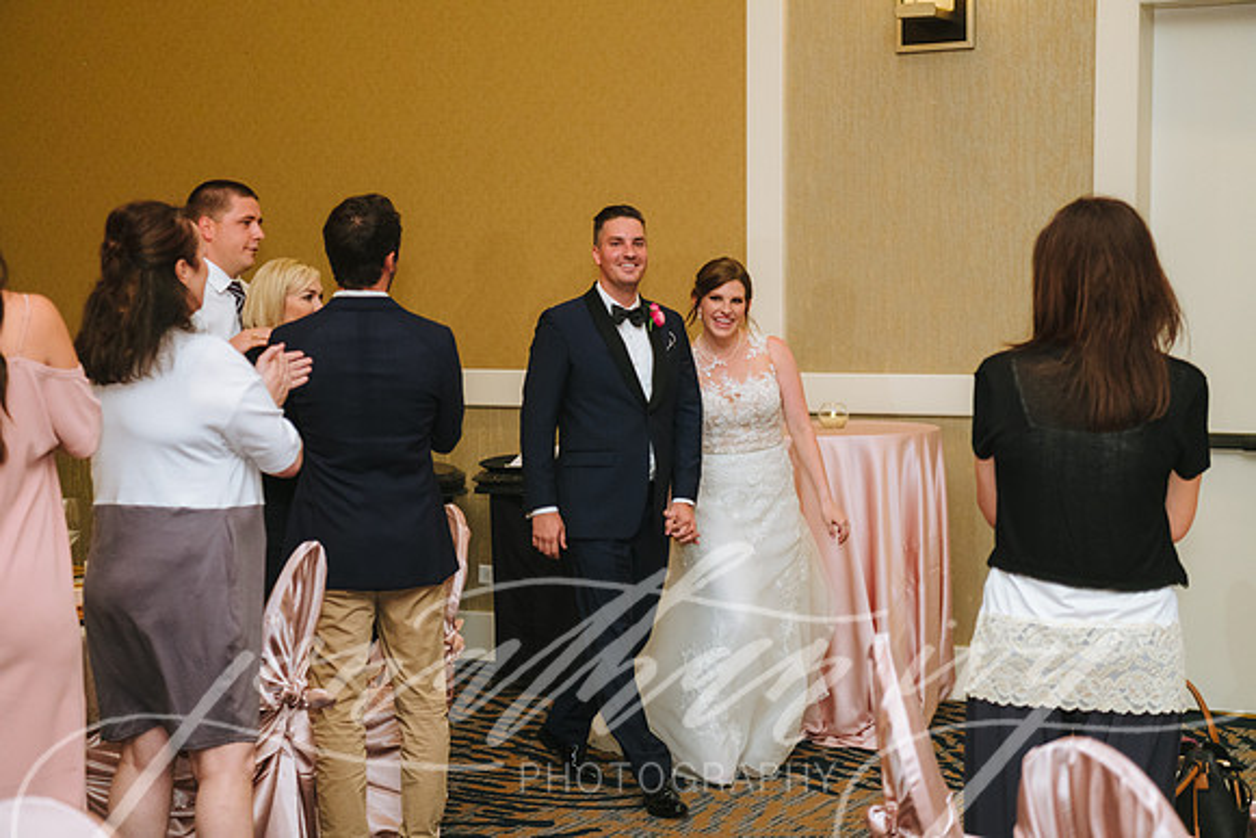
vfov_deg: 21.9
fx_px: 2164
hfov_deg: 32.4
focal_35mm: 62
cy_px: 419
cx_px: 628
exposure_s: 1/160
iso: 1000
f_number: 2.8
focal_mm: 62
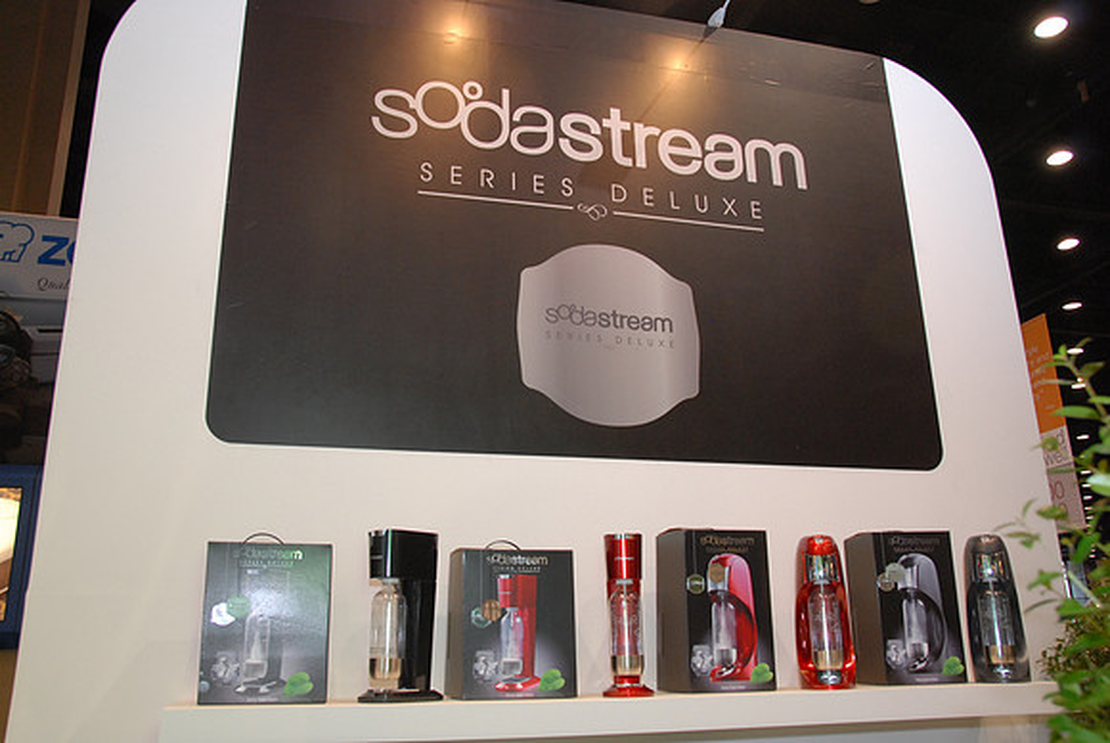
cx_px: 555
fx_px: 926
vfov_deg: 43.7
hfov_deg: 61.9
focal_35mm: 30
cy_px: 372
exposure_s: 1/60
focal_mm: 20
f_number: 6.3
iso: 640
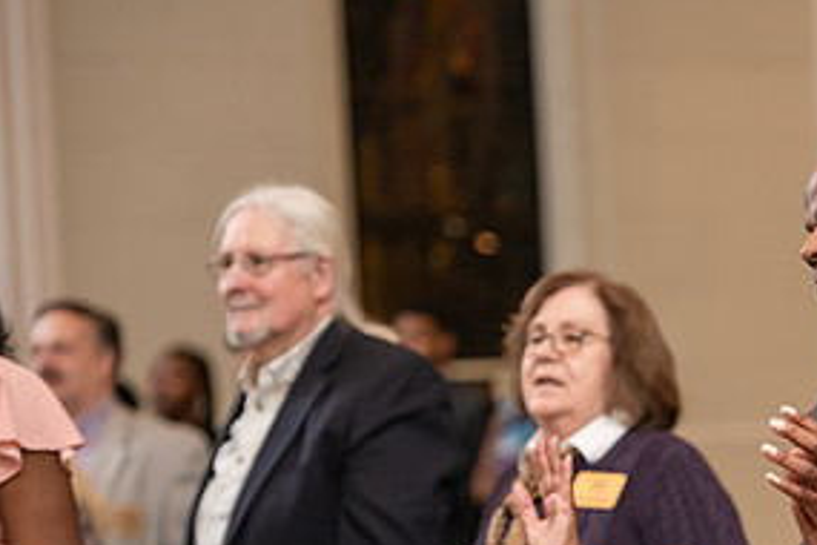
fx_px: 5628
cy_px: 429
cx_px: 806
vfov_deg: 5.5
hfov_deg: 8.3
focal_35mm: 248
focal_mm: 122
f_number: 3.2
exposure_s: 1/160
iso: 1600
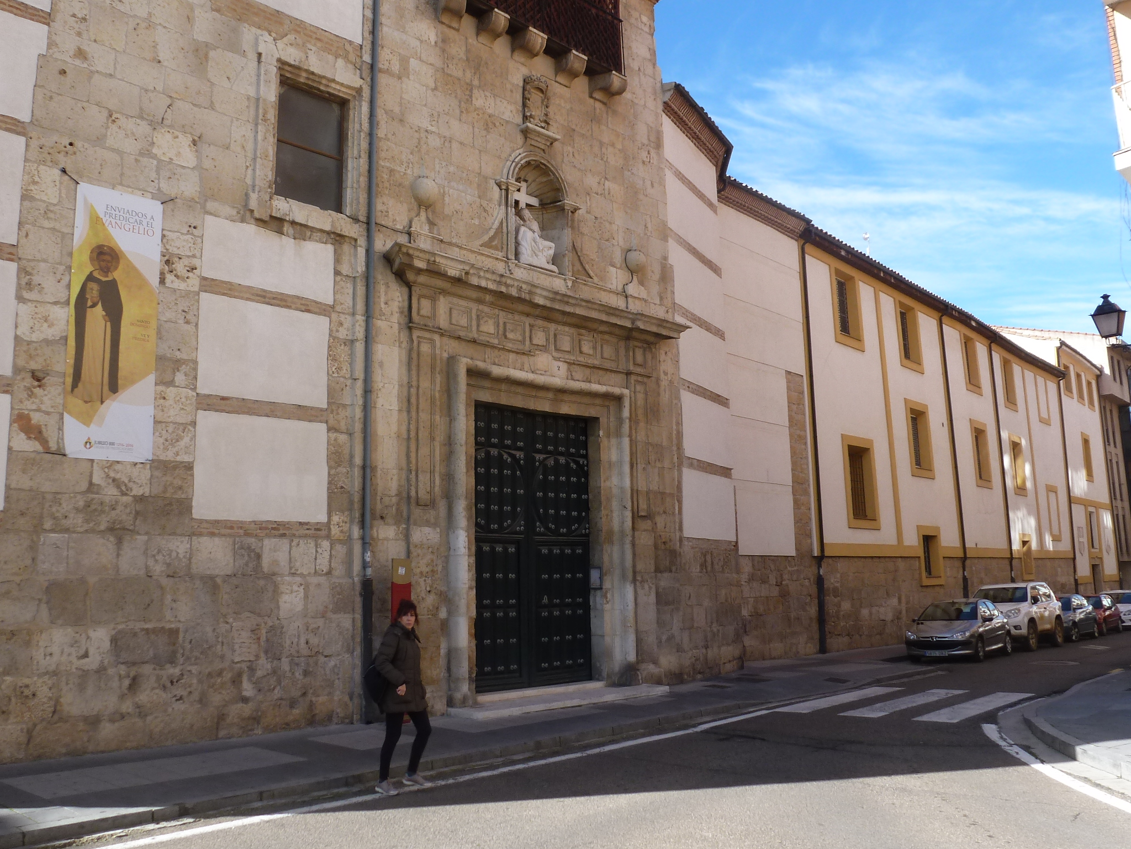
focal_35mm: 30
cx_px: 493
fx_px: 980
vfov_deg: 46.7
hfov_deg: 59.8
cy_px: 383
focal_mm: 4.3
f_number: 4
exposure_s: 1/320
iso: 100
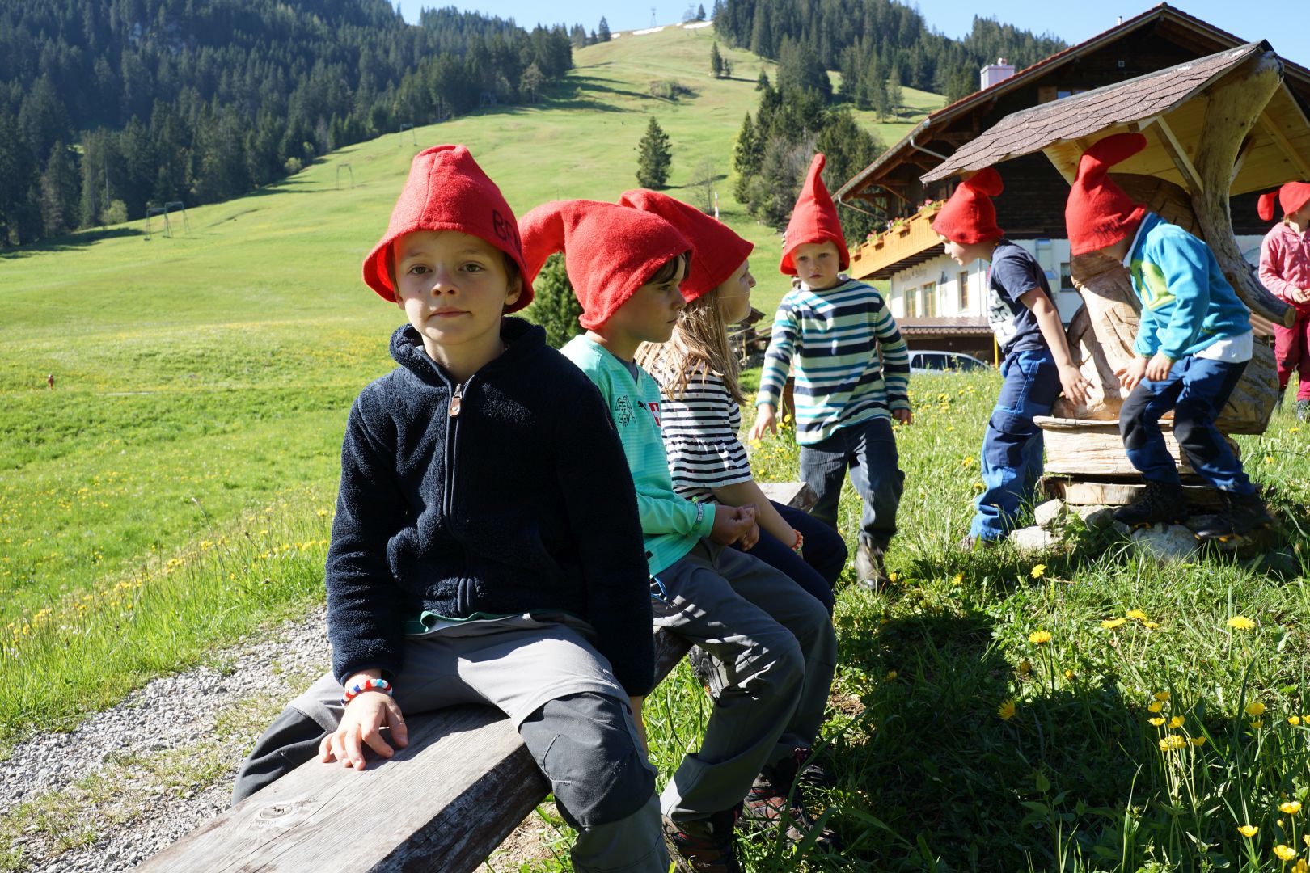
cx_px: 655
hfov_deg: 61.9
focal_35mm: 30
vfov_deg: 43.6
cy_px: 436
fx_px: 1092
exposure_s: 1/60
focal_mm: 30
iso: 160
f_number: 13
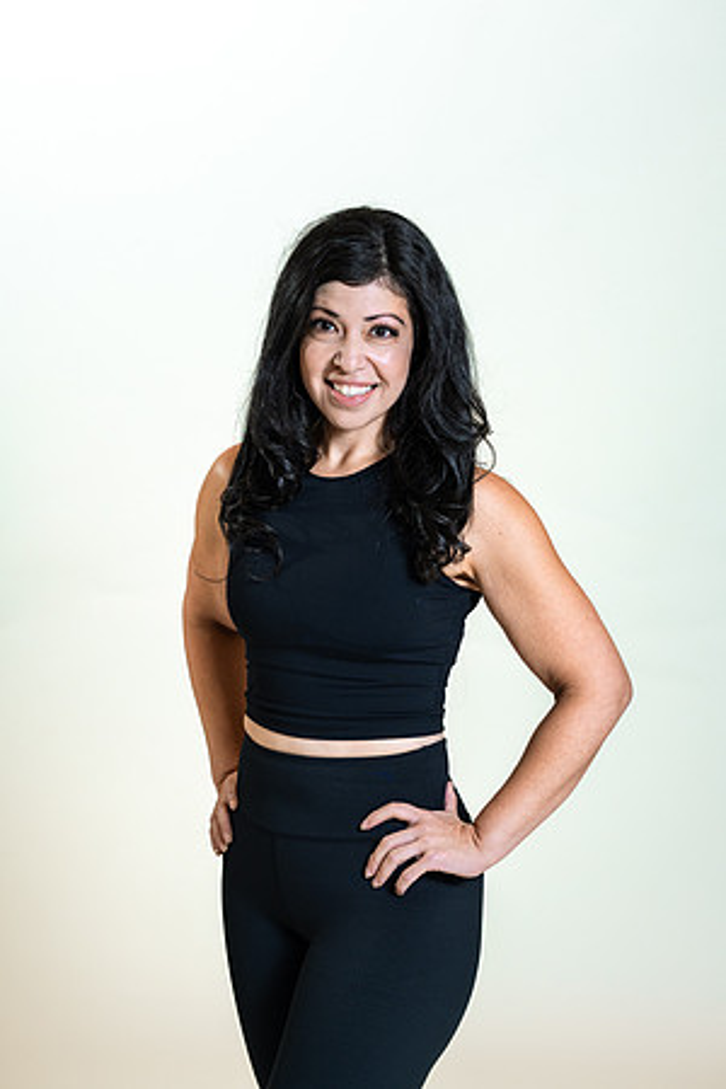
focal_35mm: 85
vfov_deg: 23.9
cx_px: 363
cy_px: 544
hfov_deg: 16.1
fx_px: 2571
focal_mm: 85
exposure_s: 1/160
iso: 320
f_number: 4
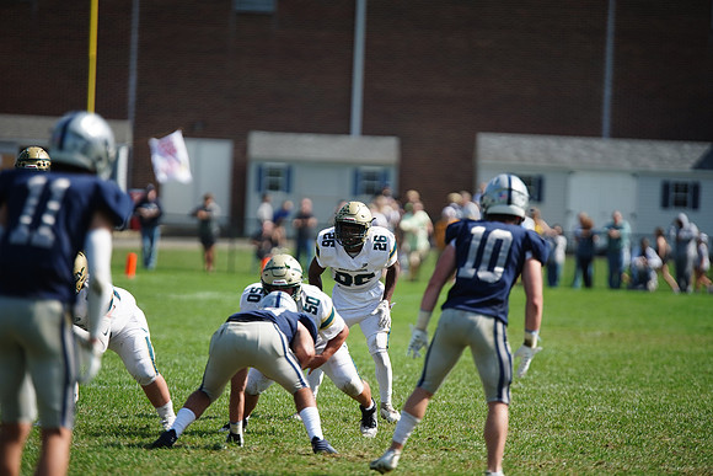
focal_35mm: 300
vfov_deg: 4.6
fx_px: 5943
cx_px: 356
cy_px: 238
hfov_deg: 6.9
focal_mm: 300
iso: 400
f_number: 2.8
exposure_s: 1/4000
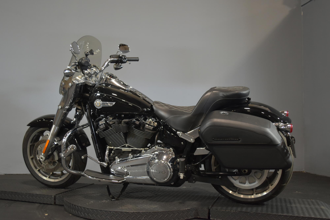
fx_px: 330
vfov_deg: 36.9
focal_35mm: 36
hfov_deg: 53.1
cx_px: 165
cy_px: 110
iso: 900
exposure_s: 1/30
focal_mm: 24
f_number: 4
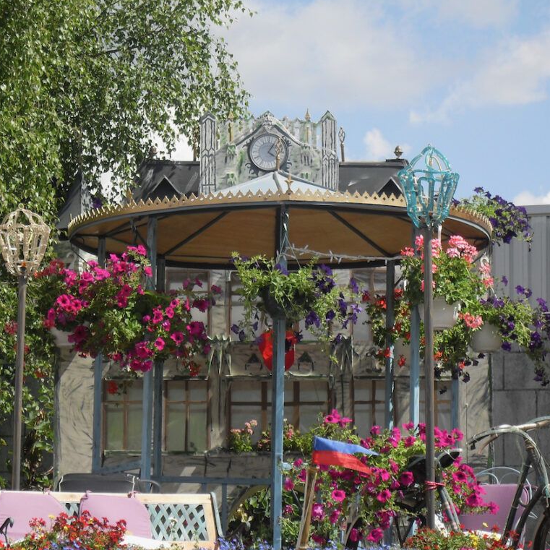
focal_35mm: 132
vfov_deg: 13.2
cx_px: 245
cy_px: 273
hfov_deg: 13.2
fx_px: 2373
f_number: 5.2
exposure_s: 1/250
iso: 80
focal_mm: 18.1
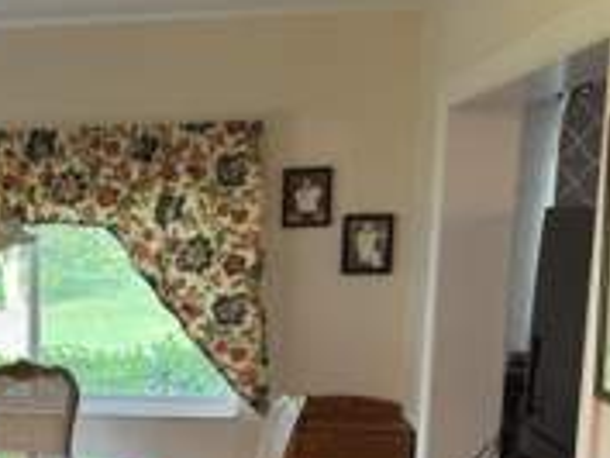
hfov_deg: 27.5
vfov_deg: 22.1
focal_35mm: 65
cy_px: 408
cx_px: -48
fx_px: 1146
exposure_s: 1/120
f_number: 1.78
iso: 160
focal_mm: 6.76
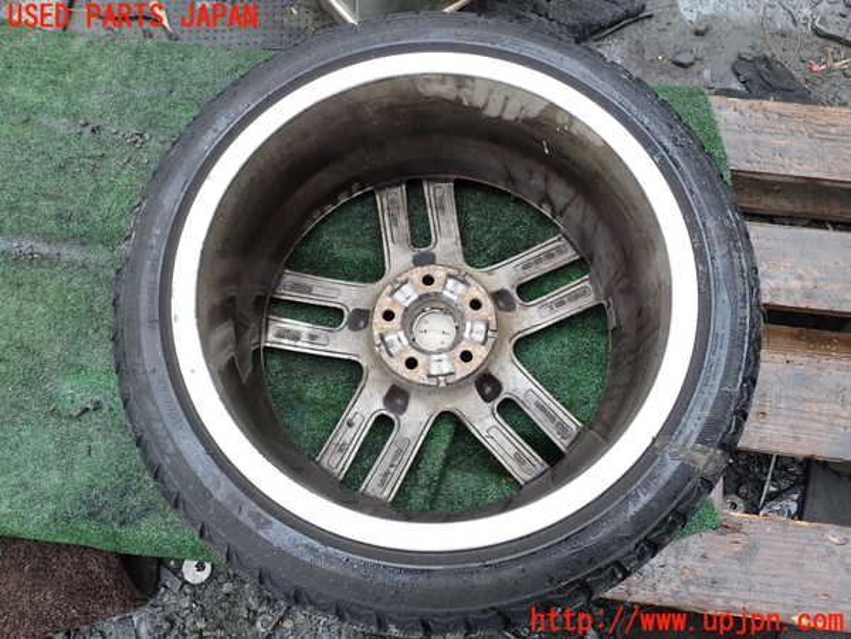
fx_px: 738
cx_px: 426
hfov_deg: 60.0
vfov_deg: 46.8
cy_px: 320
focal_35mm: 30
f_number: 3.2
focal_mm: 5.4
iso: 100
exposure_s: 1/100
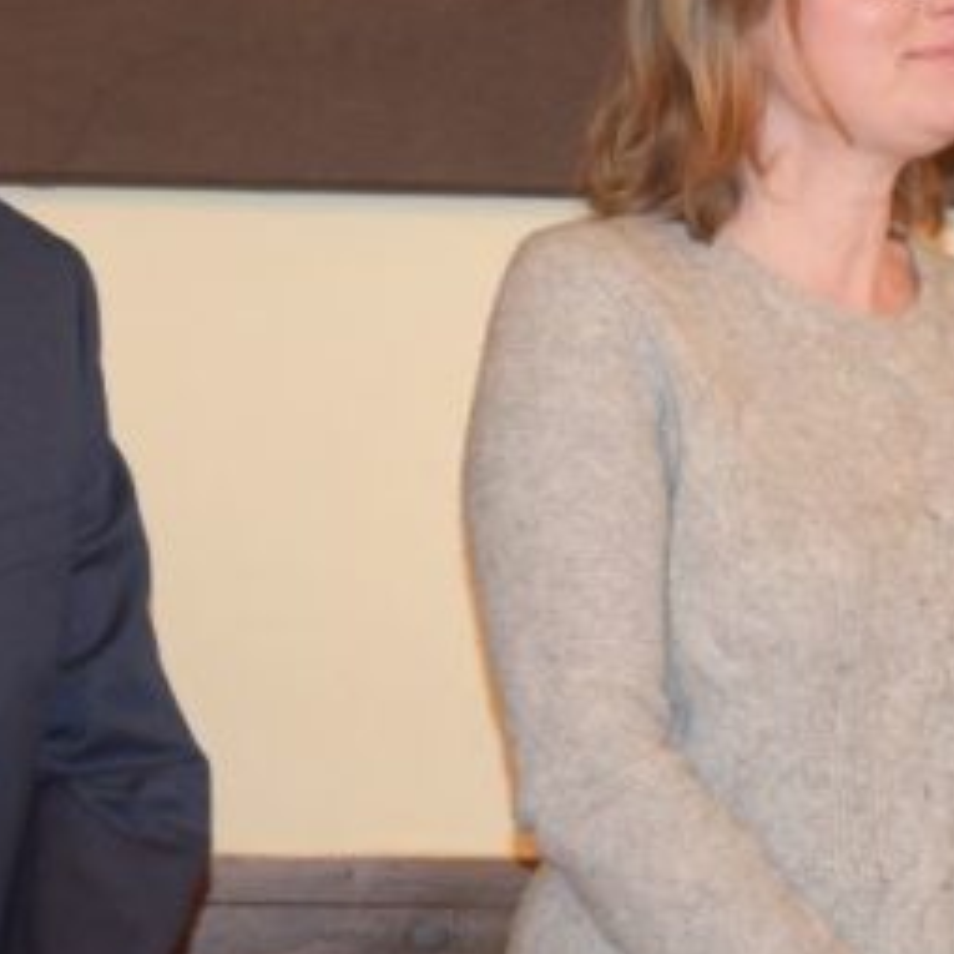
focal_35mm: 223
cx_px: 715
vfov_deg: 7.8
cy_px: 281
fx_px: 6953
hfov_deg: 7.8
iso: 3200
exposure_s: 1/60
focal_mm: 58
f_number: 5
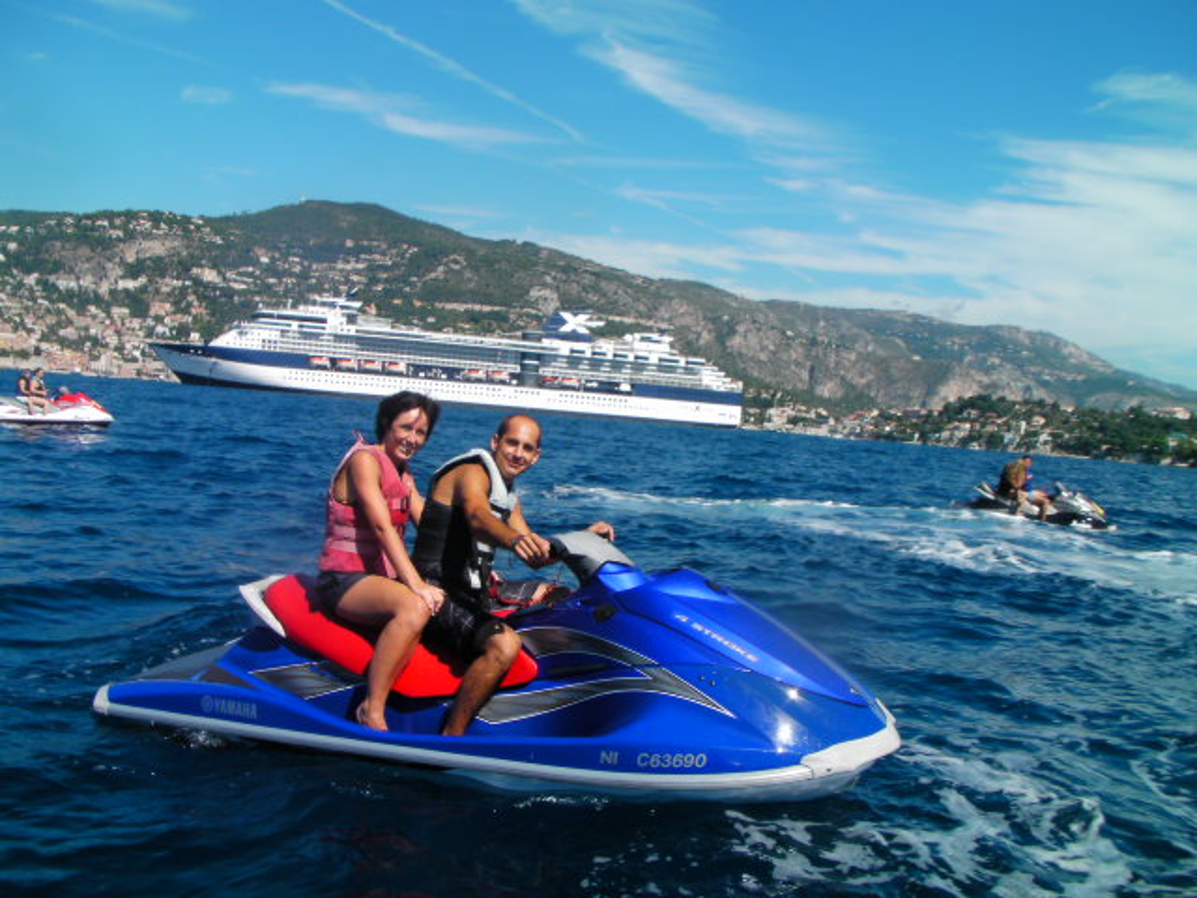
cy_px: 449
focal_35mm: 38
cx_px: 598
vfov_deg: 37.7
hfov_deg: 49.0
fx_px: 1314
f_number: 4.5
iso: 50
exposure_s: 1/420
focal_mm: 6.3
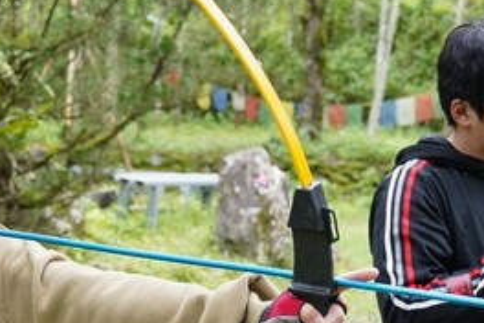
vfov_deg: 12.7
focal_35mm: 106
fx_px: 1425
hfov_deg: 19.2
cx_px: 176
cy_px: 333
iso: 320
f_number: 4
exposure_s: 1/160
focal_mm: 35
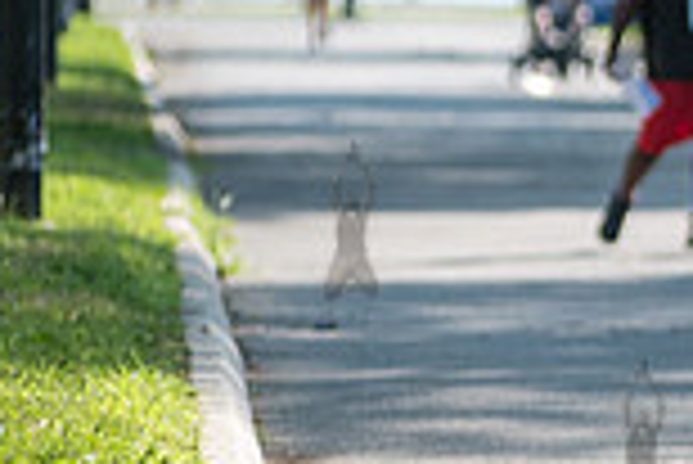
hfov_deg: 2.3
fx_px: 16975
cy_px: 289
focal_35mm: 881
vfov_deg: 1.6
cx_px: 1437
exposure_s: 1/1250
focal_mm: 200
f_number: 4.5
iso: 500
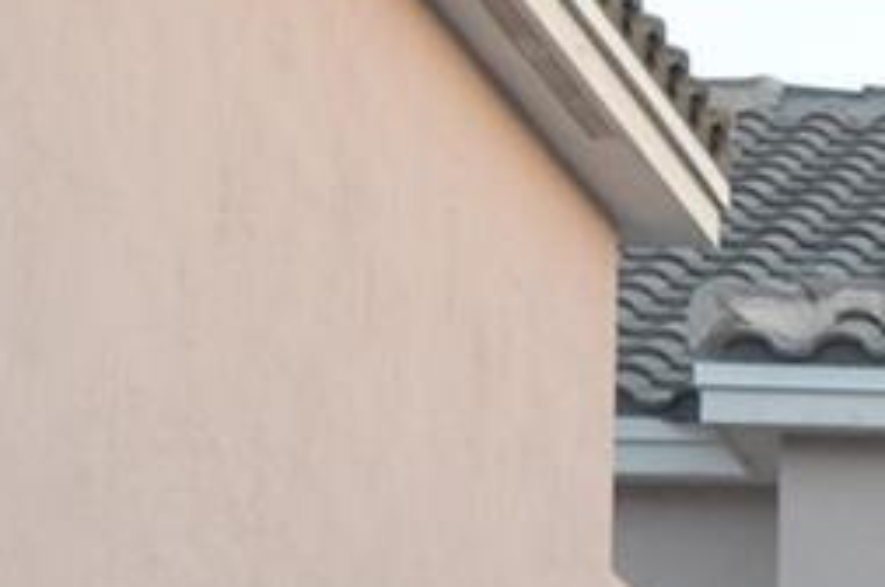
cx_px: 2424
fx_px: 6064
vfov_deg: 5.2
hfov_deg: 7.5
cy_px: 1824
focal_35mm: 247
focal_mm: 26
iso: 400
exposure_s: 1/100
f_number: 5
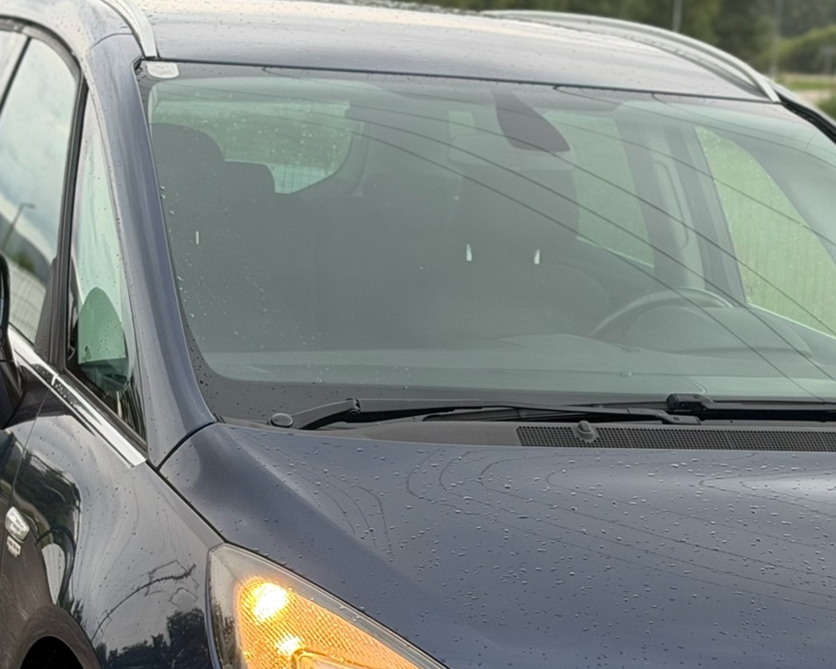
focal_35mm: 108
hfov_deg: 17.7
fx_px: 2673
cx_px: 544
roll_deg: +0.4
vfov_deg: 14.1
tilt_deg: -11.4
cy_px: 622
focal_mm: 6.76
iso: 64
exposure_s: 1/203
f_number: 1.78
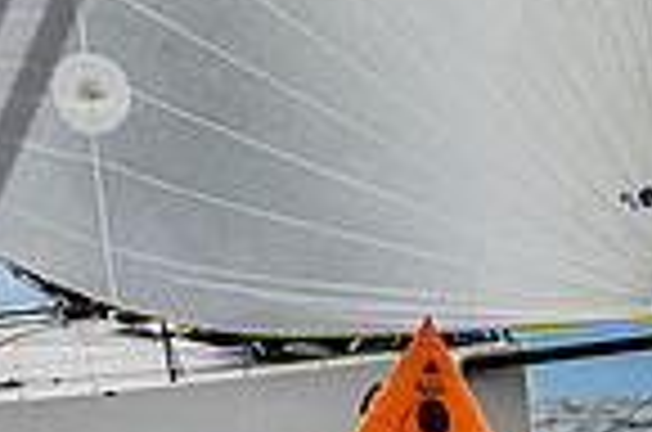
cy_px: 107
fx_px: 21740
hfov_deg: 1.7
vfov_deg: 1.1
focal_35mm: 1203
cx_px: -535
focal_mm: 280
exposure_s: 1/5000
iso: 400
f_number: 6.3
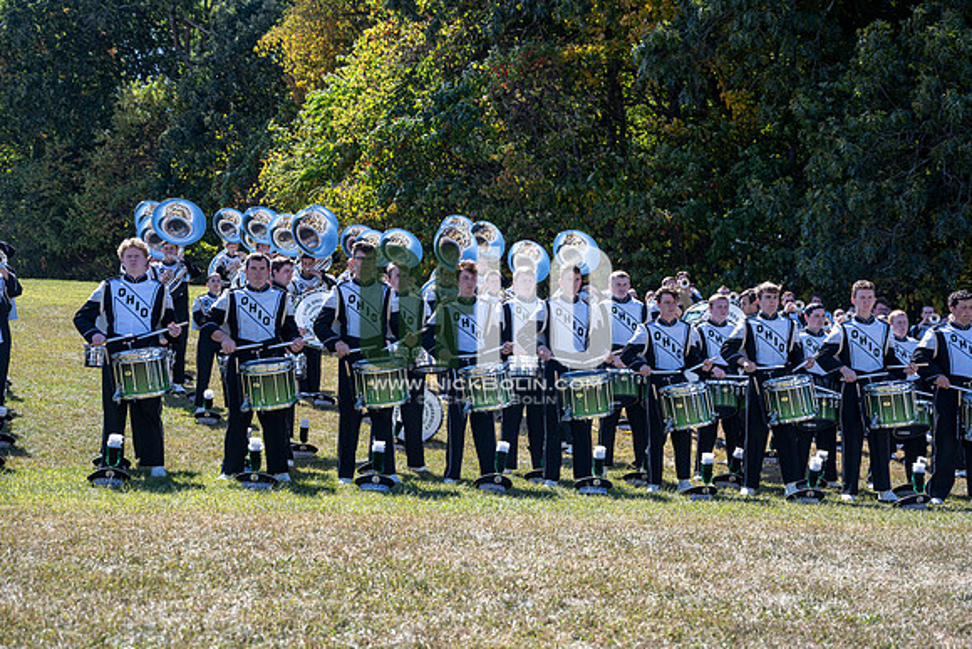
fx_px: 1404
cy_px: 324
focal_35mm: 52
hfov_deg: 38.2
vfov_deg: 26.0
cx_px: 486
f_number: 4.5
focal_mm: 52
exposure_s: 1/250
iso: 31
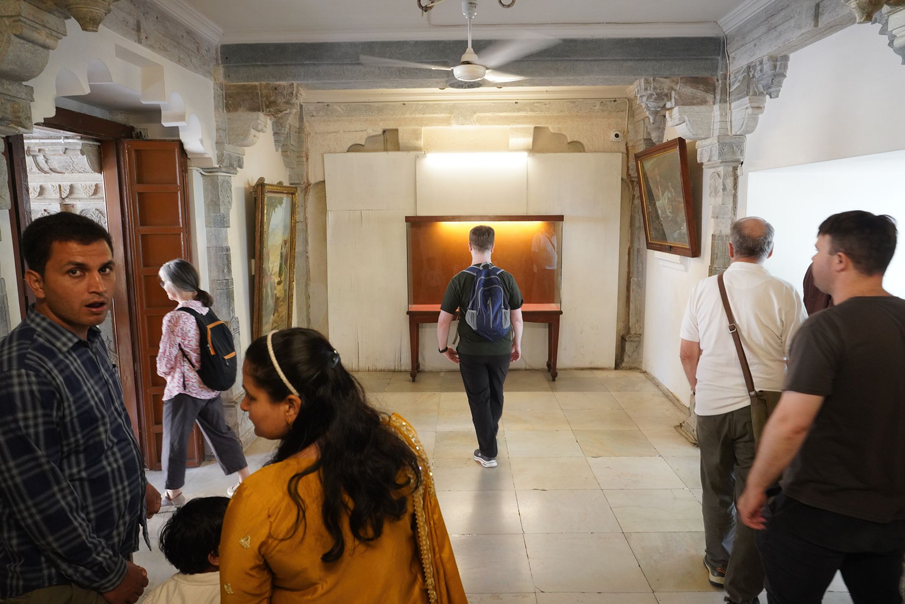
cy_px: 302
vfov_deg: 53.1
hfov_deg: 73.7
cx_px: 452
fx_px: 603
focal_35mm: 24
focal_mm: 24
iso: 3200
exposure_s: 1/80
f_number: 4.5
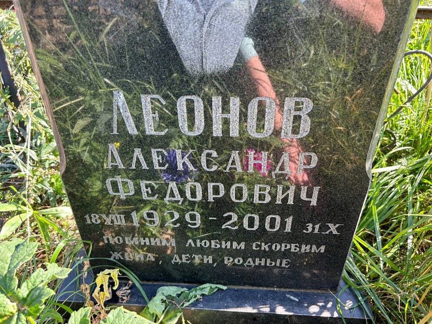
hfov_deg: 67.3
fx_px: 324
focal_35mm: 26
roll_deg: -1.1
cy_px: 162
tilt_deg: -28.1
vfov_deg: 53.1
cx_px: 216
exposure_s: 1/181
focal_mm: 5.7
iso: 50
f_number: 1.5
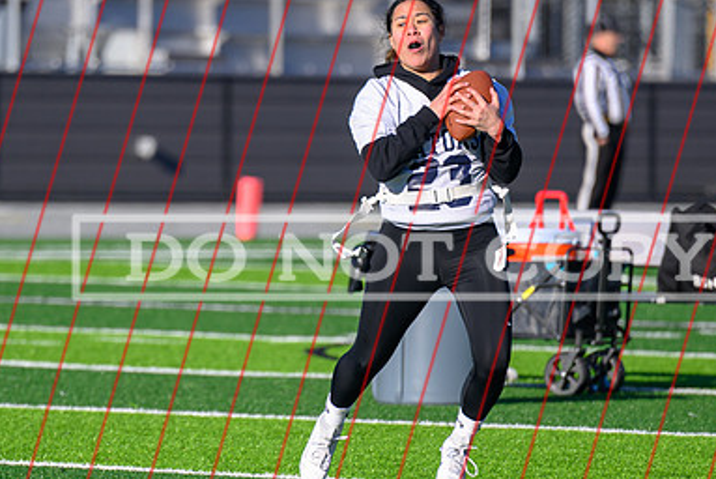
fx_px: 11225
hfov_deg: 3.7
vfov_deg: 2.4
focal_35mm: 564
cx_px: 328
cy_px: 417
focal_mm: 200
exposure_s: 1/1600
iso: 100
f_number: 2.8
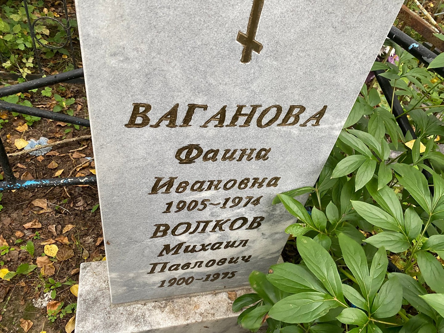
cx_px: 222
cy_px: 166
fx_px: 333
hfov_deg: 67.3
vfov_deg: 53.1
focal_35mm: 26
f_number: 1.8
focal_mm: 4.25
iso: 250
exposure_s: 1/60
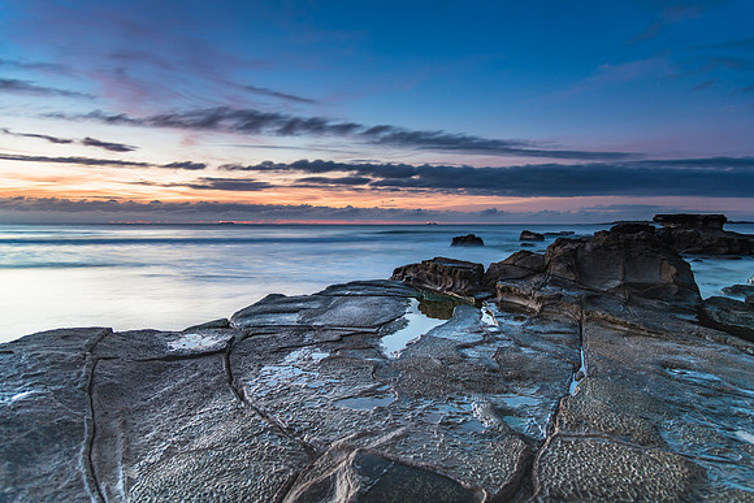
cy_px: 252
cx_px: 377
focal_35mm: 25
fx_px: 517
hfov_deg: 72.2
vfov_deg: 51.9
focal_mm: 24
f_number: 4
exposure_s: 10
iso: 250
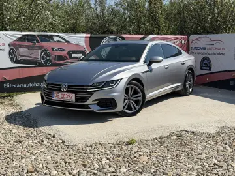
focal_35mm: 48
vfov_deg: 30.3
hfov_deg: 39.7
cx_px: 118
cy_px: 88
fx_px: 326
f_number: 1.78
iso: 80
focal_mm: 6.76
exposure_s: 1/7874
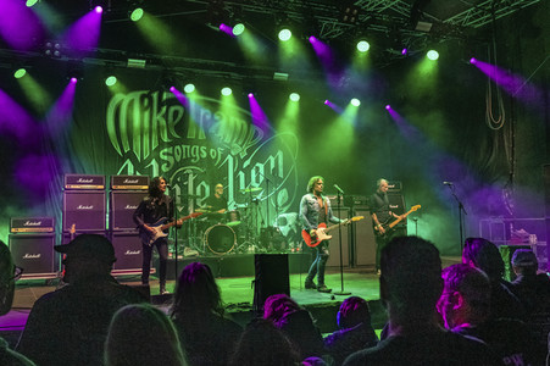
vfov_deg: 41.1
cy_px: 183
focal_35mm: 32
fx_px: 489
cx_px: 275
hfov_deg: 58.8
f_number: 5.6
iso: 3200
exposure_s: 1/320
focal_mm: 32
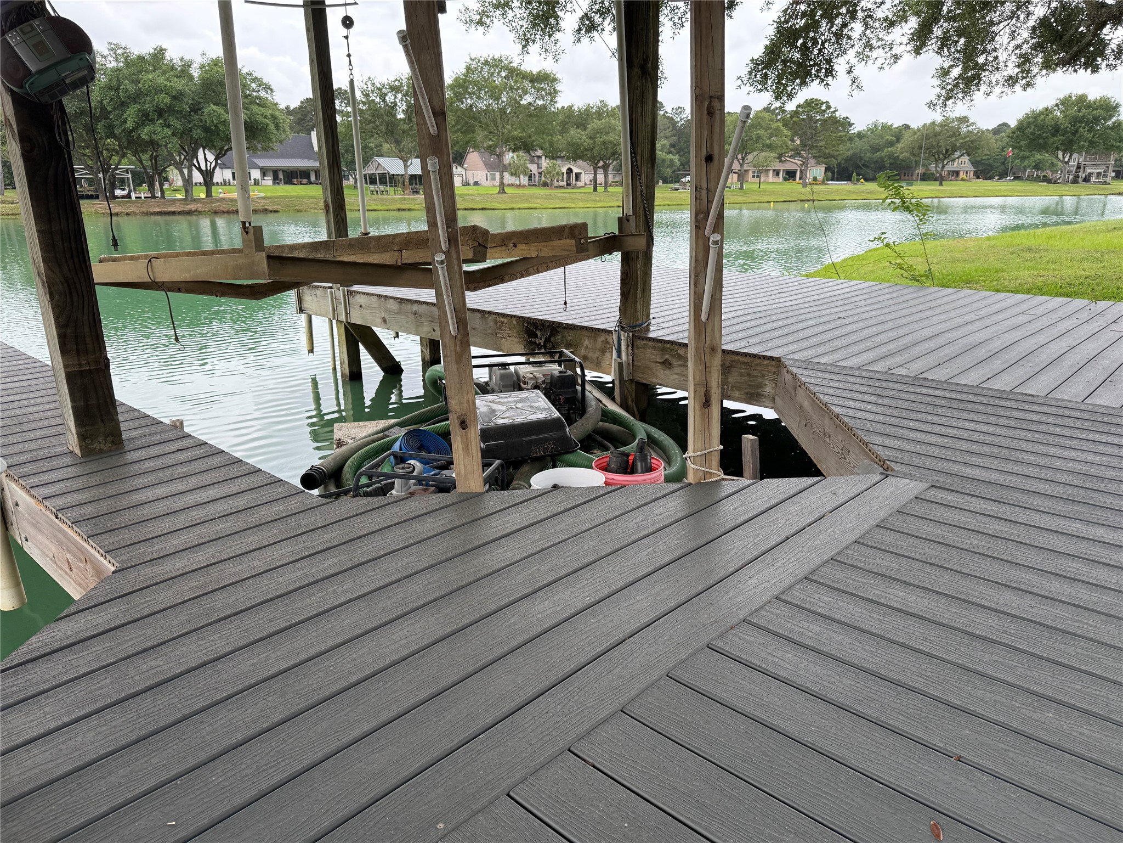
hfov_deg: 71.6
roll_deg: +0.1
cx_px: 562
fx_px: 779
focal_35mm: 24
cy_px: 422
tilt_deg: -16.9
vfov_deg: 56.8
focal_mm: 6.76
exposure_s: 1/728
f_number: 1.78
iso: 100
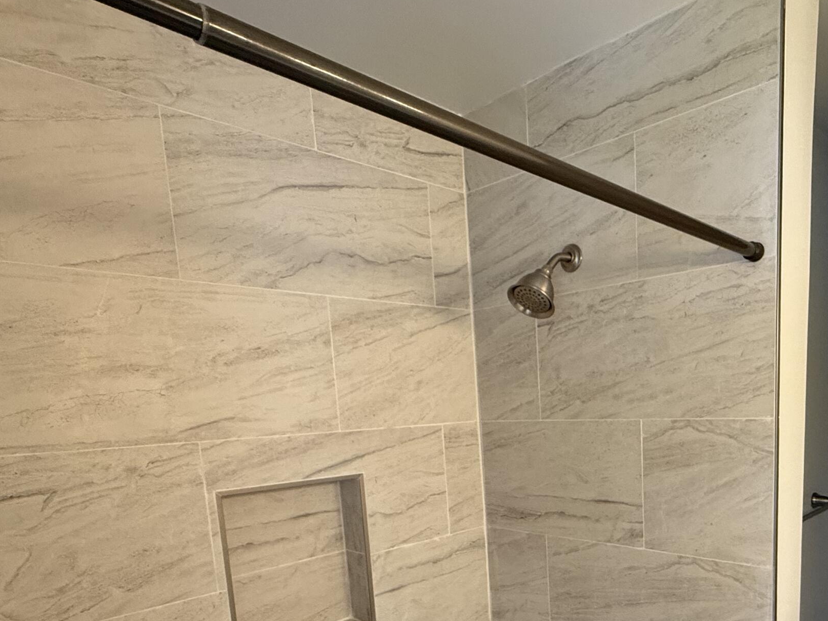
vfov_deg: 50.0
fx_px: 622
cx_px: 546
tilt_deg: -8.5
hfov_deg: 65.7
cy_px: 496
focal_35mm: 26
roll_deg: +2.7
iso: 320
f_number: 2.2
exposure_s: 1/60
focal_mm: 2.22
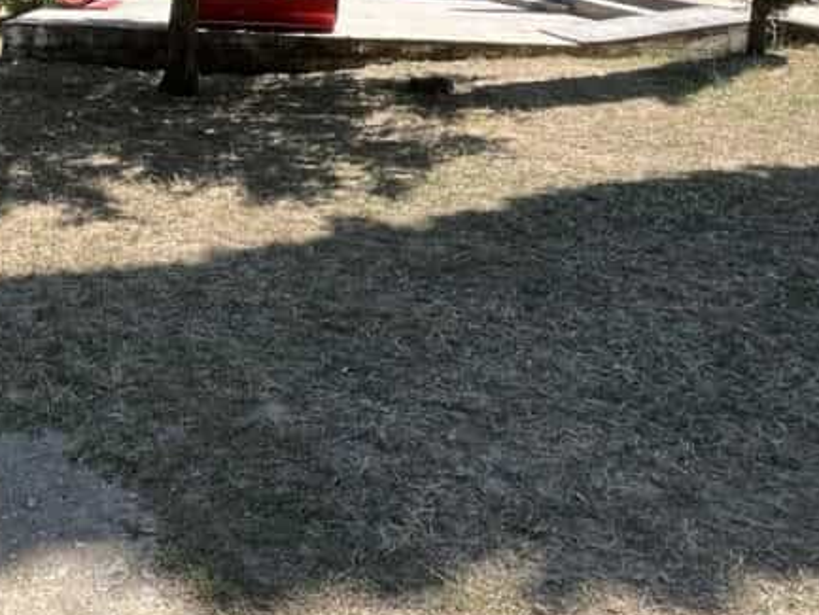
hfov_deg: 46.2
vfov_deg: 36.0
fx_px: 852
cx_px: 78
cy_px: 8
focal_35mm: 36
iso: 32
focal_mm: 1.6
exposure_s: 1/341
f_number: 1.8
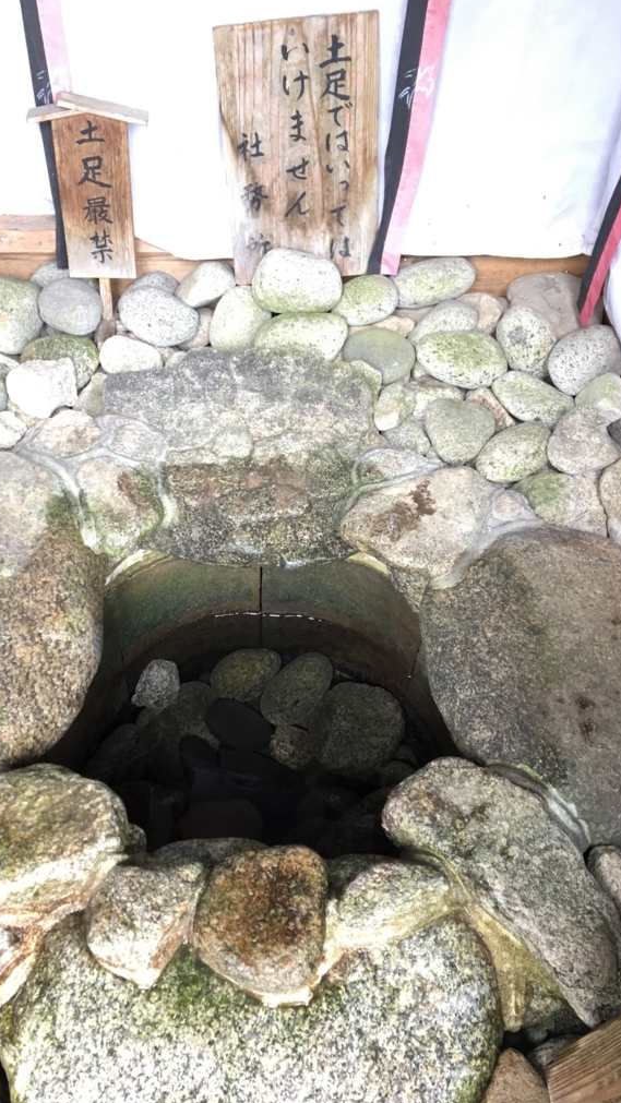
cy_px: 549
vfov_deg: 61.0
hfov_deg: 36.5
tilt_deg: -50.7
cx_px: 244
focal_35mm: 32
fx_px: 936
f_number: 2.2
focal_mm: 4.15
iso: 80
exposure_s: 1/30
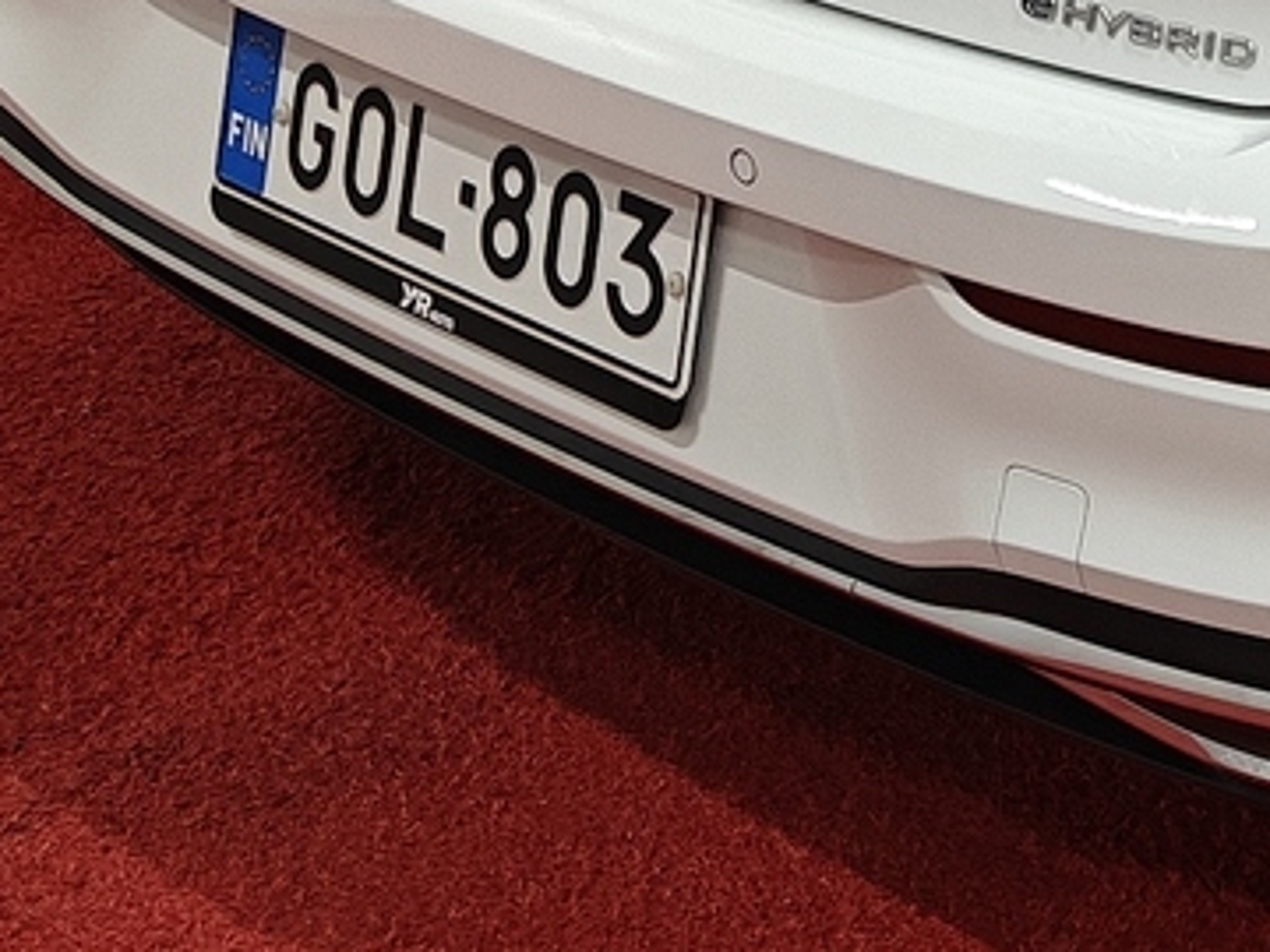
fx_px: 4696
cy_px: -582
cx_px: 1753
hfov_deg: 14.6
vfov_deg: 11.0
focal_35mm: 128
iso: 80
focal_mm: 5.59
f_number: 1.8
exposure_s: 1/100
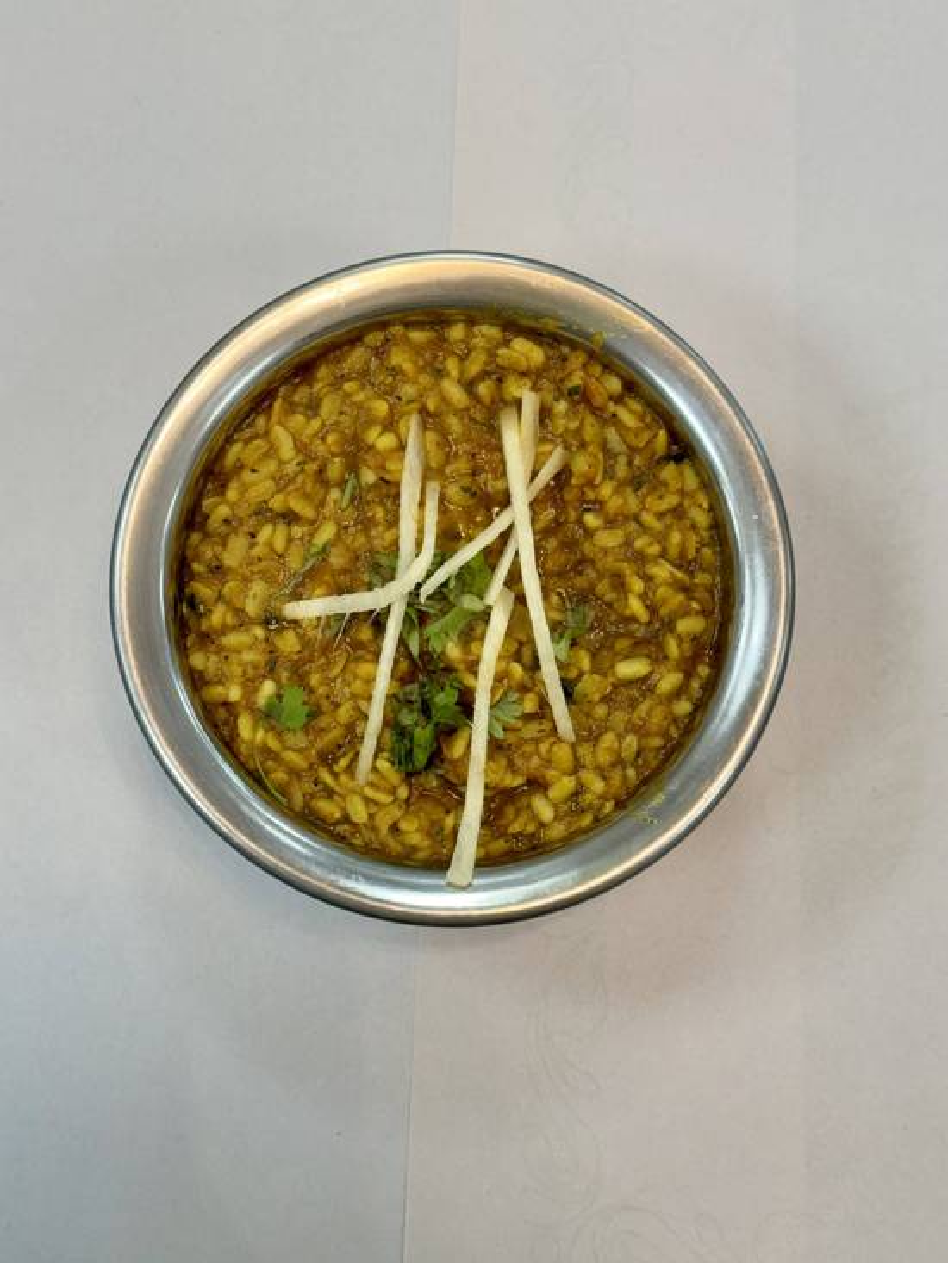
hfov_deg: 30.3
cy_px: 632
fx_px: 1752
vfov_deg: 39.7
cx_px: 474
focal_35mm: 48
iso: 80
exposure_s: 1/120
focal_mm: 6.76
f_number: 1.78
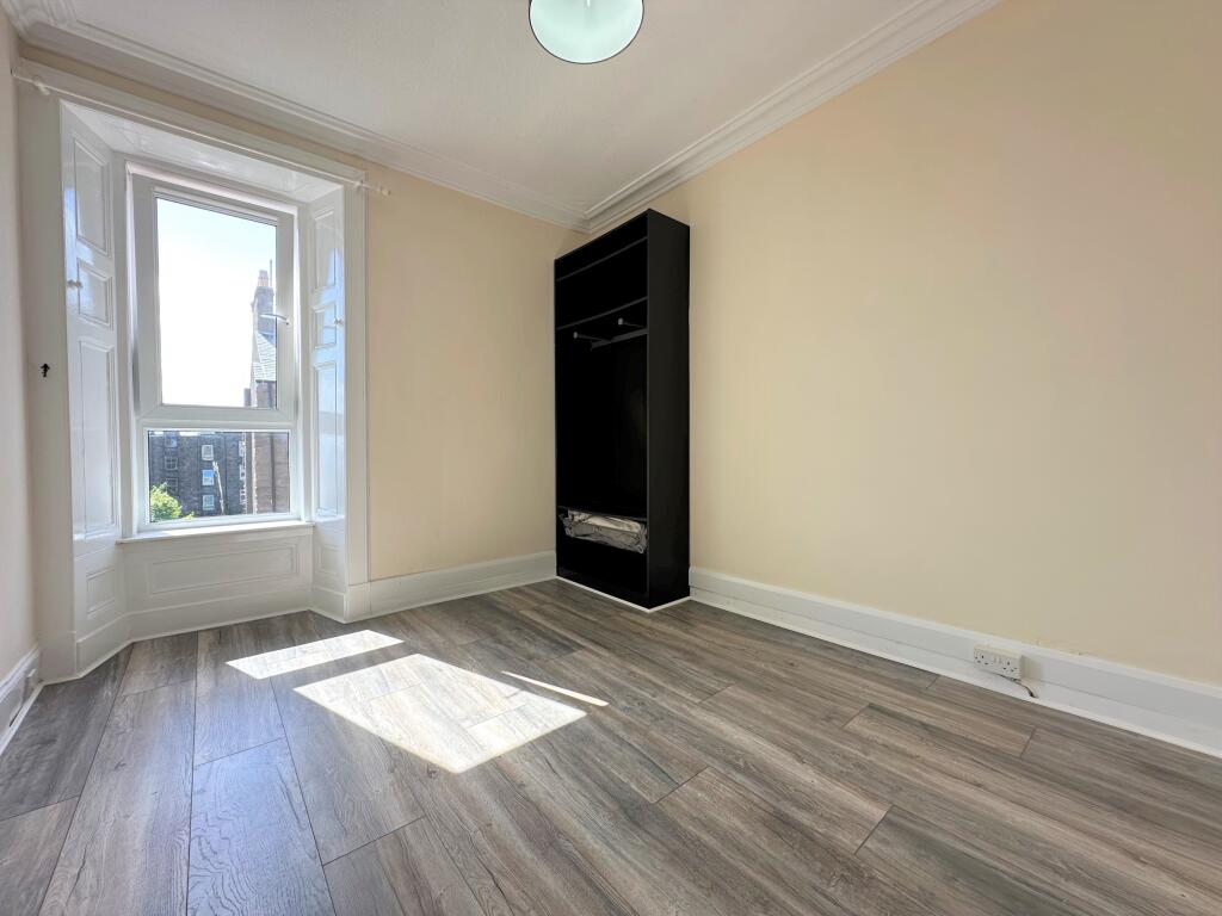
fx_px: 494
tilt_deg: -0.9
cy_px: 458
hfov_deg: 102.1
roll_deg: -0.2
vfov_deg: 85.7
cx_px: 611
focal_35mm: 14
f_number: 2.2
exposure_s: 1/139
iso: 40
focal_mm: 2.22
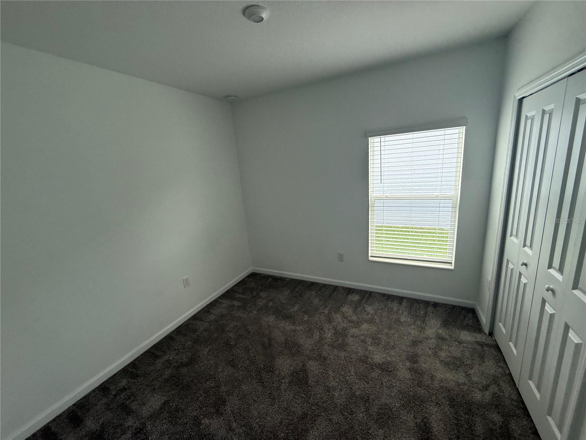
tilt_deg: -11.3
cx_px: 293
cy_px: 220
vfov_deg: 85.7
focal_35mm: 14
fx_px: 237
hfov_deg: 102.1
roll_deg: +3.9
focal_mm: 2.22
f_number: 2.2
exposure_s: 1/99
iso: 100
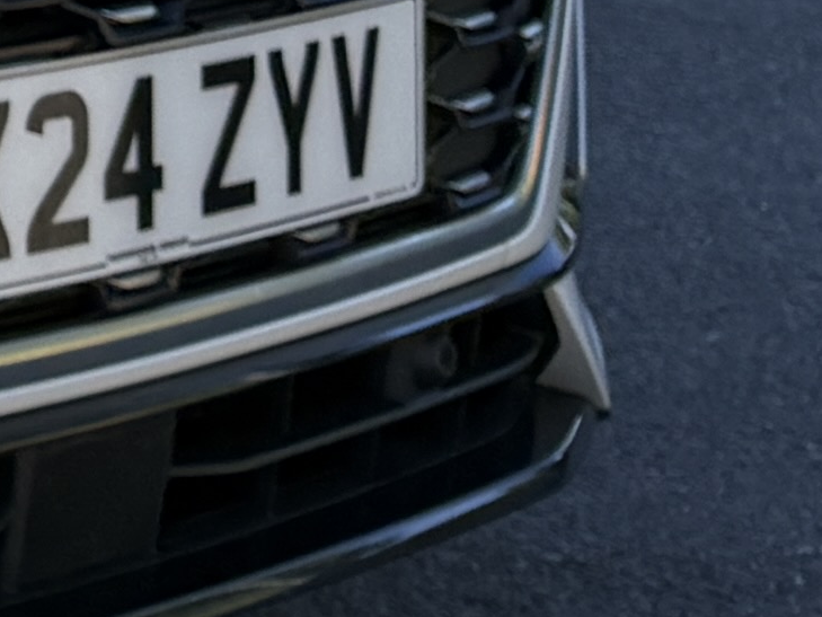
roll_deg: +0.3
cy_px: -969
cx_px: -1418
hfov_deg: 9.0
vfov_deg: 7.3
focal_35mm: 188
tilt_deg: +1.6
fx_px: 4465
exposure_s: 1/1812
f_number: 1.78
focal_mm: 6.76
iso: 100
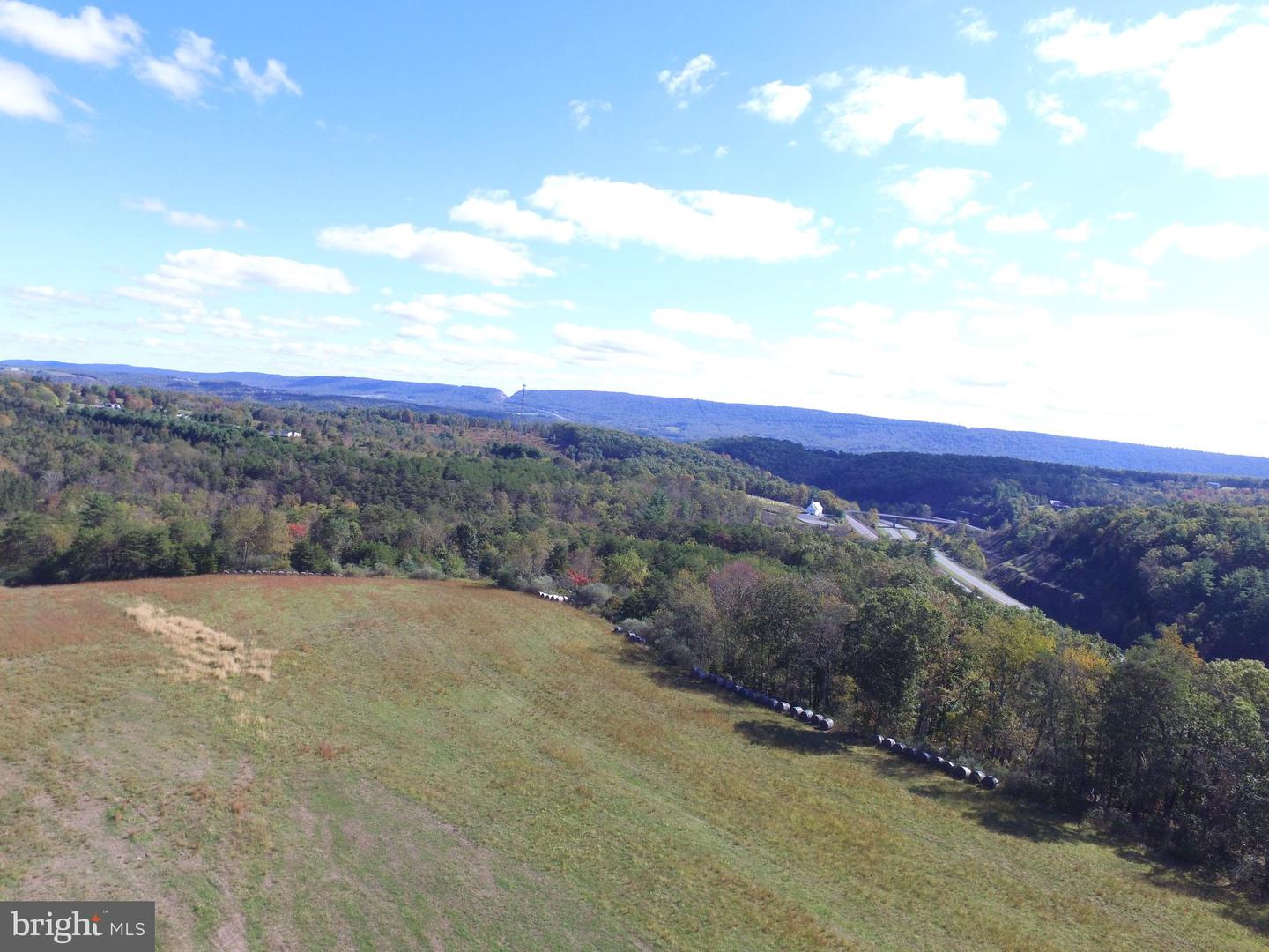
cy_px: 476
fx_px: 733
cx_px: 634
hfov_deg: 81.7
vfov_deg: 66.0
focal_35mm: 20
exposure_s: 1/640
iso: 100
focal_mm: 3.61
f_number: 2.8
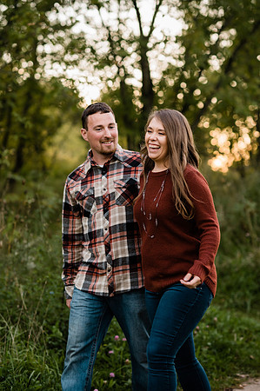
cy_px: 196
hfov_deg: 16.0
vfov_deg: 23.9
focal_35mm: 85
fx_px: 923
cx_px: 130
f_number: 2.5
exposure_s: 1/200
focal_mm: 85
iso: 500
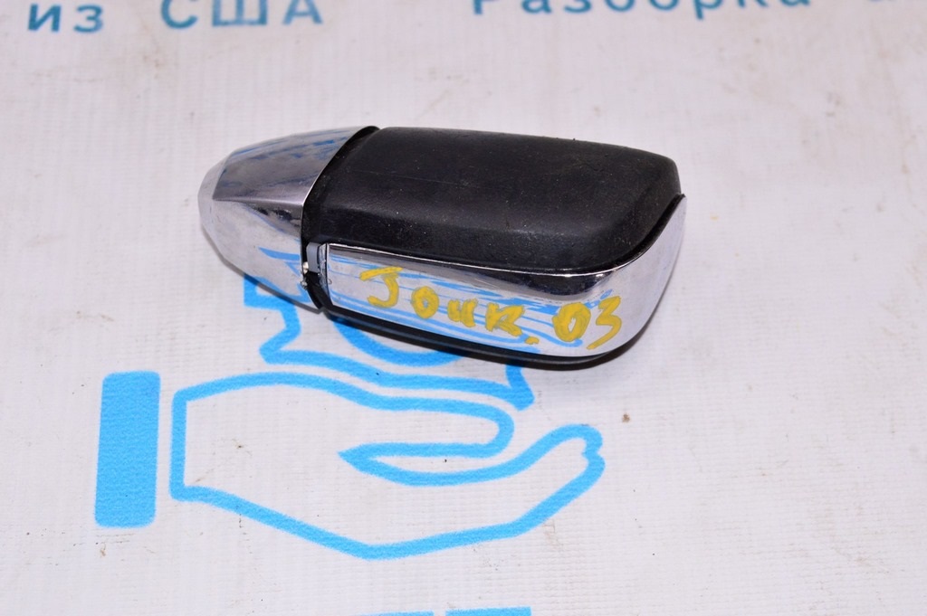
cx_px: 464
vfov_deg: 21.5
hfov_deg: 31.9
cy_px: 308
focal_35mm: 63
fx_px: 1621
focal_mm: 42
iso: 1600
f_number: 8
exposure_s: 1/160
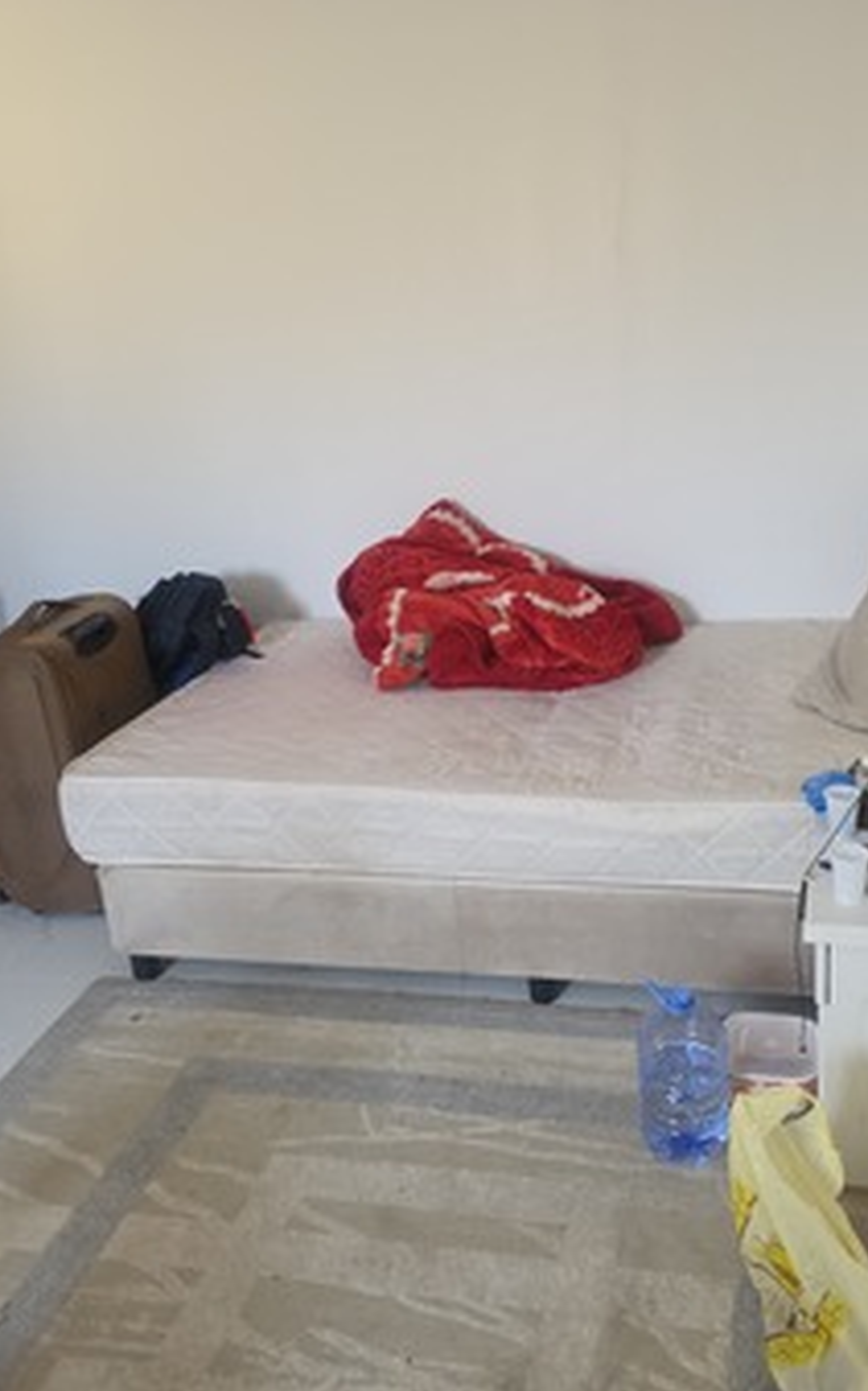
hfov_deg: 37.9
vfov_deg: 58.2
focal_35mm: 33
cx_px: 574
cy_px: 689
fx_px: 1250
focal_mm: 6.3
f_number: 1.7
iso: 250
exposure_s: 1/50
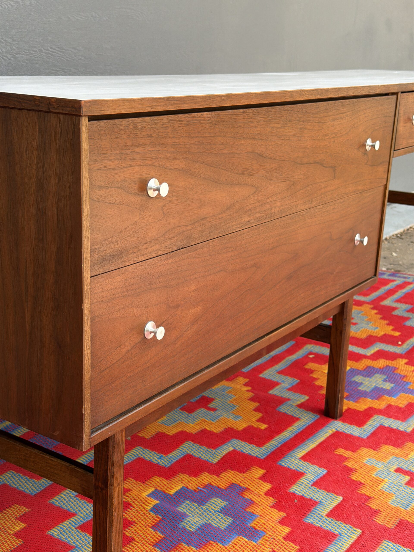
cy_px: 276
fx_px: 765
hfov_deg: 30.3
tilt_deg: -15.0
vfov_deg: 39.7
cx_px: 207
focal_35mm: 48
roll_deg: +0.1
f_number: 1.78
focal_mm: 6.76
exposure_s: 1/346
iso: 64
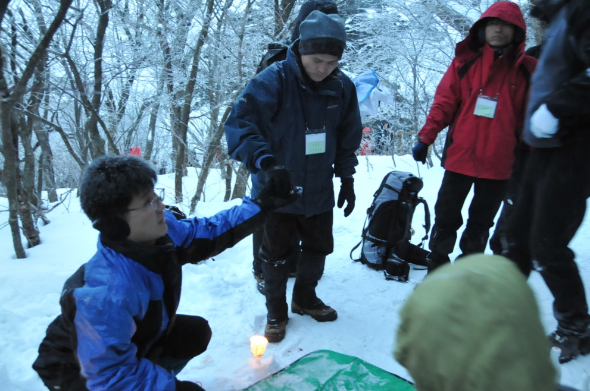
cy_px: 193
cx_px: 298
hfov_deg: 60.3
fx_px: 507
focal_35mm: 31
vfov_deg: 42.2
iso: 1800
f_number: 3.5
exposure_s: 1/30
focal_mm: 20
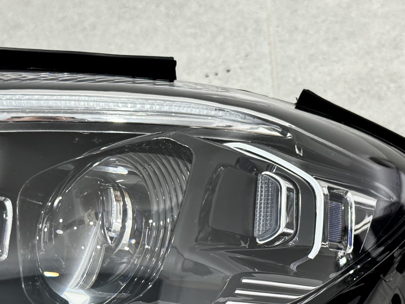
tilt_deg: -53.8
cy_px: 217
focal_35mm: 71
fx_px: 831
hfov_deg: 27.4
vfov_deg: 20.6
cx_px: 217
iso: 64
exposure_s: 1/100
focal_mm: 6.76
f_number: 1.78
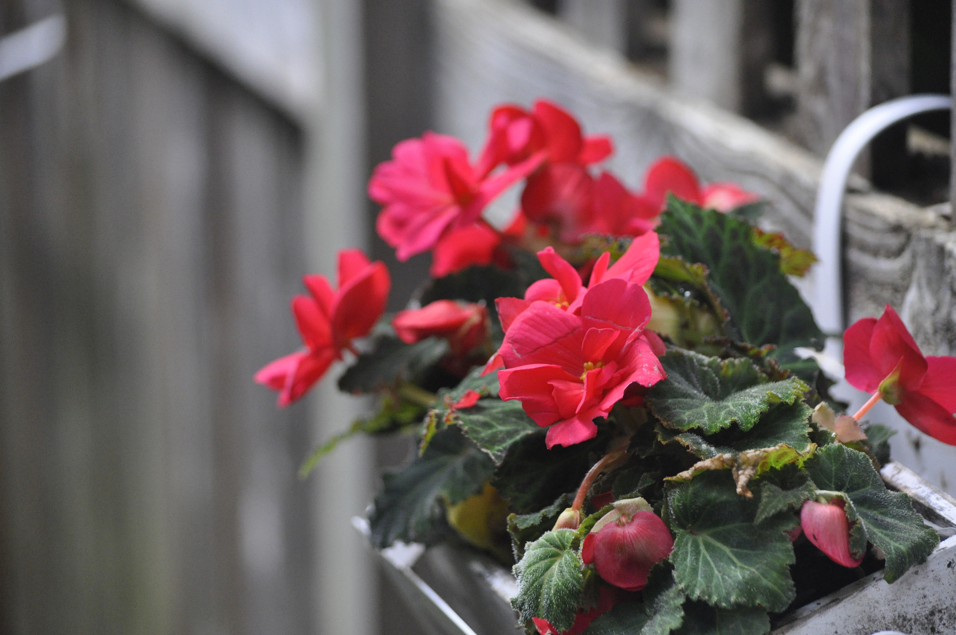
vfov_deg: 7.3
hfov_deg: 11.0
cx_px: 478
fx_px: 4973
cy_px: 318
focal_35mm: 188
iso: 1600
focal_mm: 125
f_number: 4.8
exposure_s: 1/200
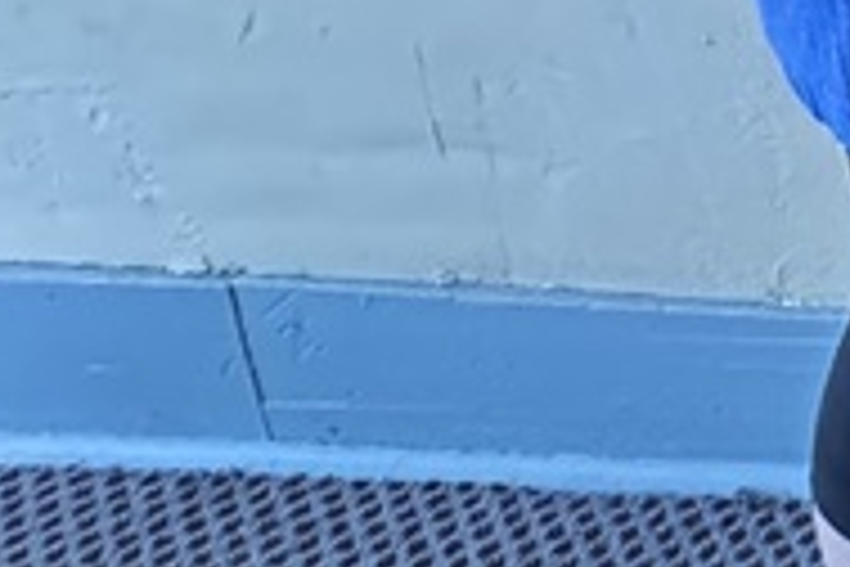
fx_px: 1865
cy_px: -621
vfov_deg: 14.1
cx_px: 1808
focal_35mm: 79
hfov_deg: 16.9
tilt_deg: -18.6
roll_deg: +1.1
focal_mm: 2.22
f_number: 2.2
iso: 250
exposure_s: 1/60
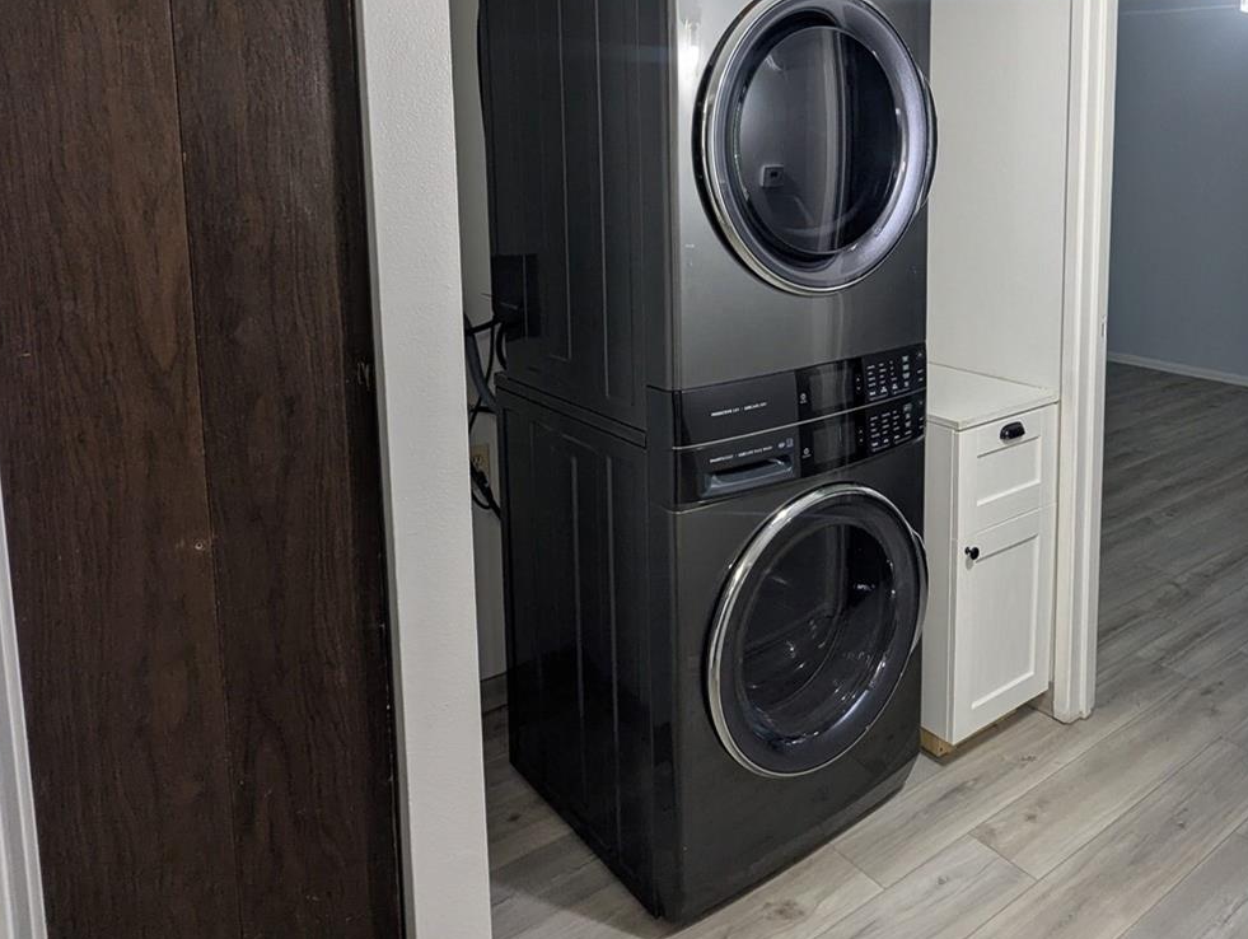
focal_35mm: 26
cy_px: 263
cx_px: 749
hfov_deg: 66.6
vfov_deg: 51.4
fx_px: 938
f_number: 2.2
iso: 101
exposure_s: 1/24
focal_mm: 2.35
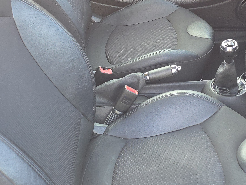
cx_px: 154
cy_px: 75
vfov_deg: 27.5
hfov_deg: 36.0
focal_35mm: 53
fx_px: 377
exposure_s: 1/180
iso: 200
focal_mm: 6.3
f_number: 1.7
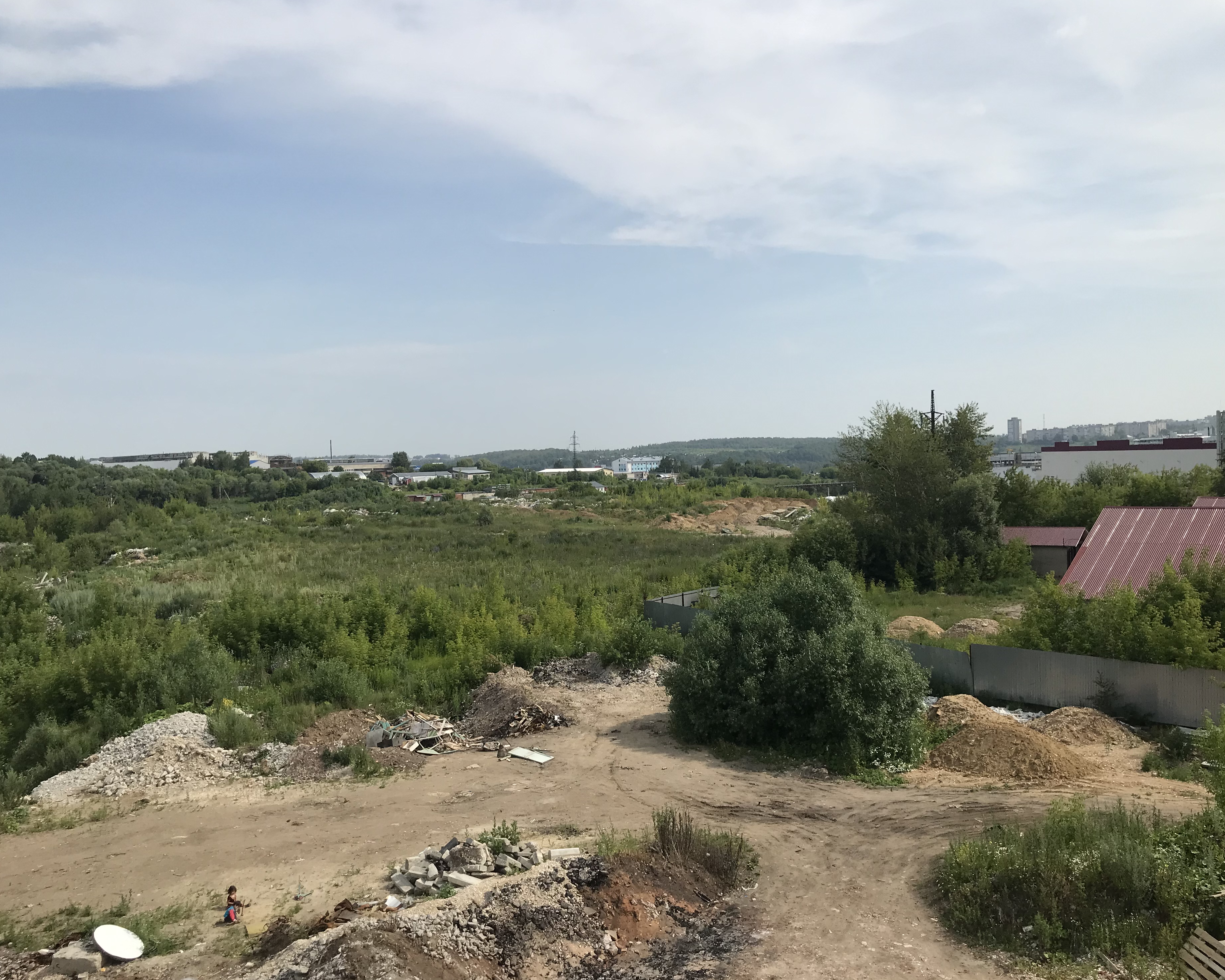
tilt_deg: -2.7
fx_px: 1088
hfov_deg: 58.7
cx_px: 655
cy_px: 489
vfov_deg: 48.5
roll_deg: +1.2
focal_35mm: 30
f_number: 1.8
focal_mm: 3.99
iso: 20
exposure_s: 1/3831
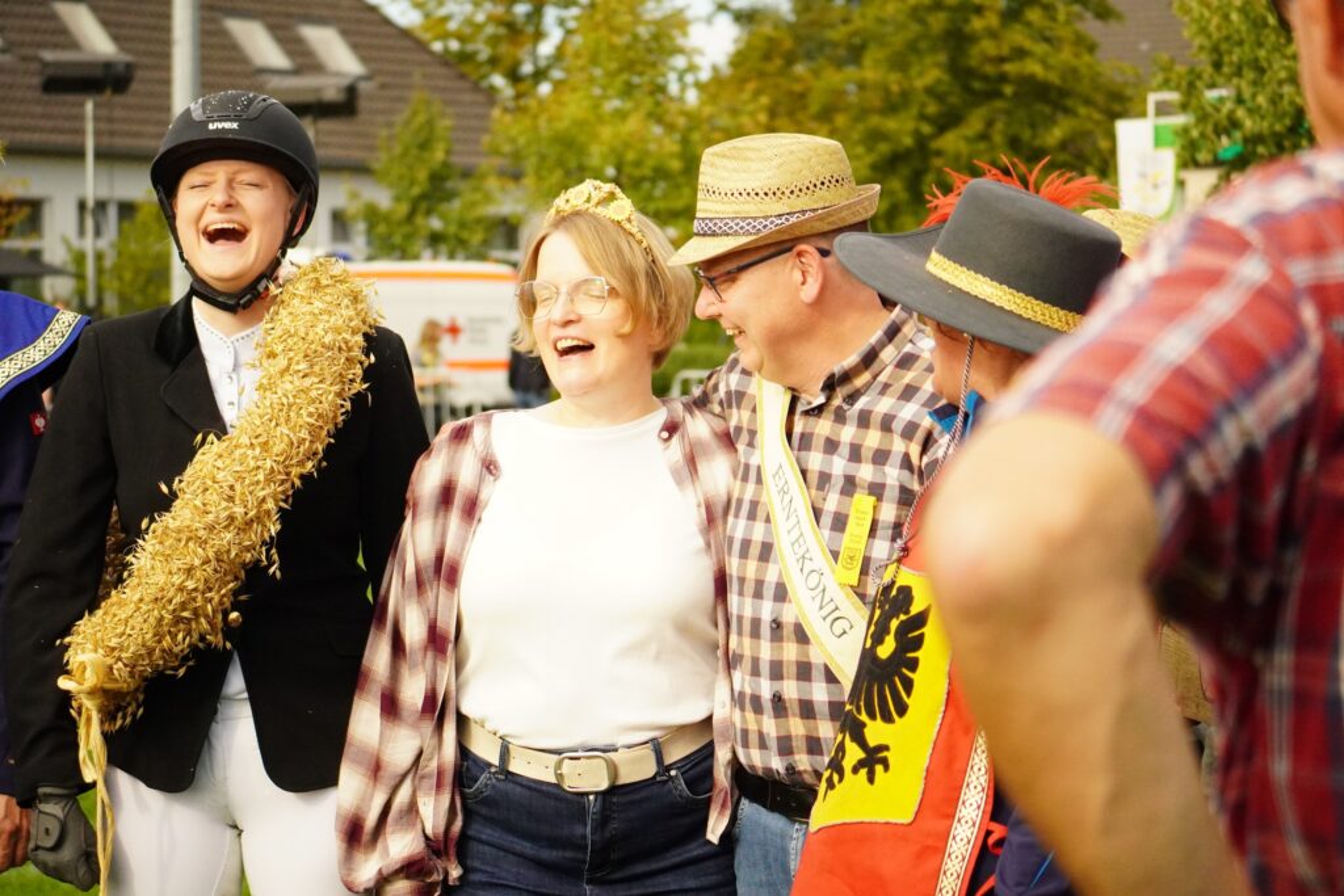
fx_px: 3920
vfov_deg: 13.0
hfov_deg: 19.5
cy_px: 448
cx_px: 672
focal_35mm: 105
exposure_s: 1/3200
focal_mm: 70
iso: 3200
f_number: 4.5
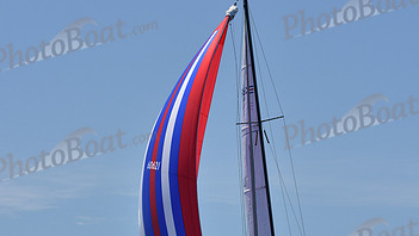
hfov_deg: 12.4
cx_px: 220
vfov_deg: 7.0
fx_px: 1923
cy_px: 198
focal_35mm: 173
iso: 250
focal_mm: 100
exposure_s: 1/800
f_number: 5.6
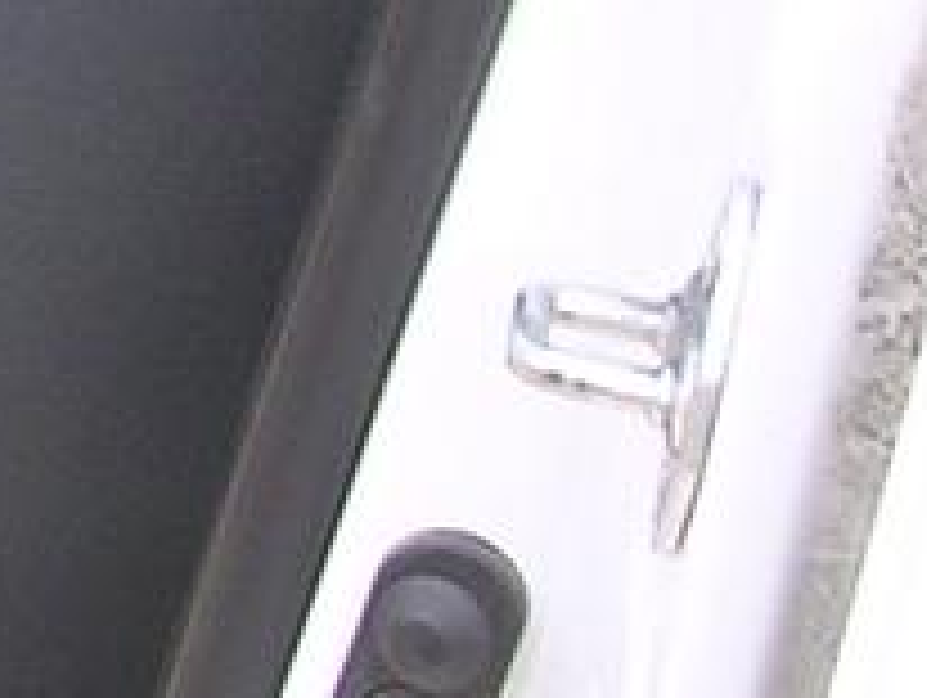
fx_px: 6327
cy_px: -671
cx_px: -1395
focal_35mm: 236
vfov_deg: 6.2
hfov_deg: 7.7
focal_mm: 5.8
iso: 100
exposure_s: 1/88.2
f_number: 2.8
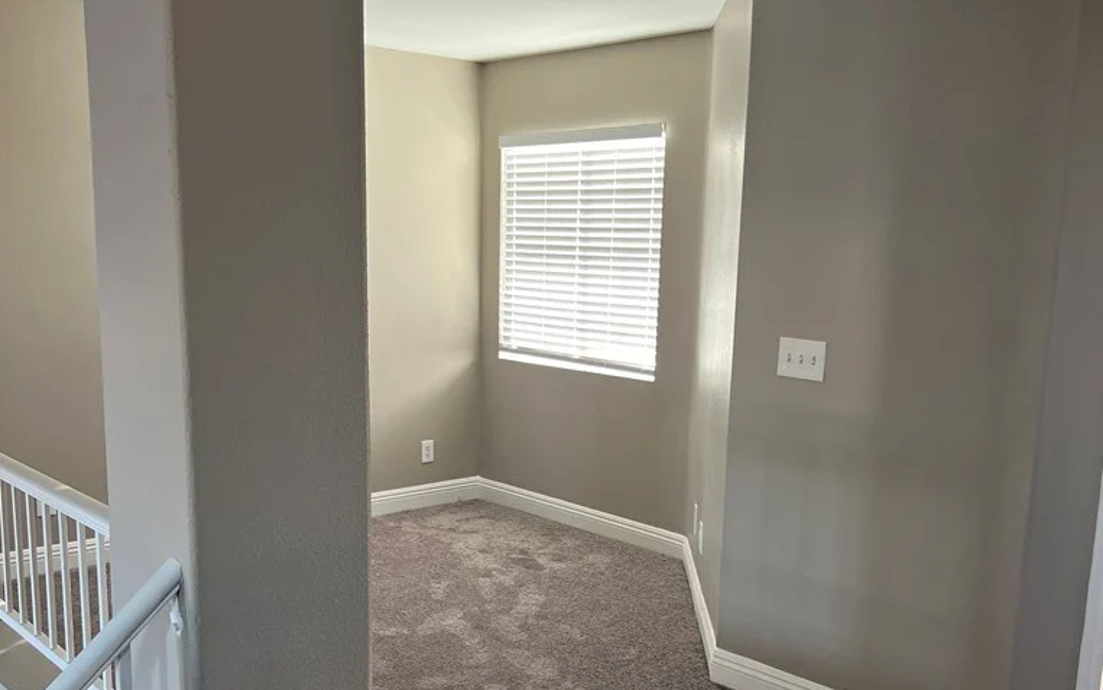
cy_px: 463
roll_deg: -1.7
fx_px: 1112
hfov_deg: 52.7
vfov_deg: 34.1
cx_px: 554
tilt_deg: -10.1
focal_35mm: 37
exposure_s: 1/116
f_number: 1.5
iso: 125
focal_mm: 5.7
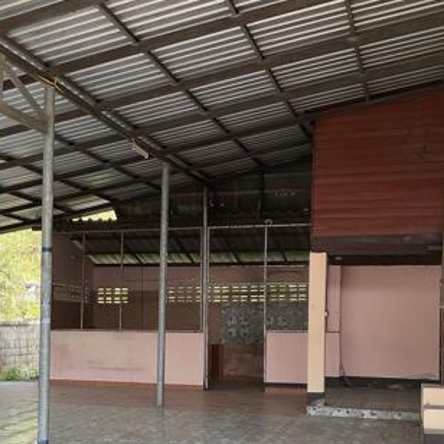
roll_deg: -0.8
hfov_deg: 30.4
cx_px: 92
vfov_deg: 30.8
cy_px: 311
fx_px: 798
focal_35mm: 55
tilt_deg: -0.2
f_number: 1.8
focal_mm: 3
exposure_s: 1/100
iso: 40
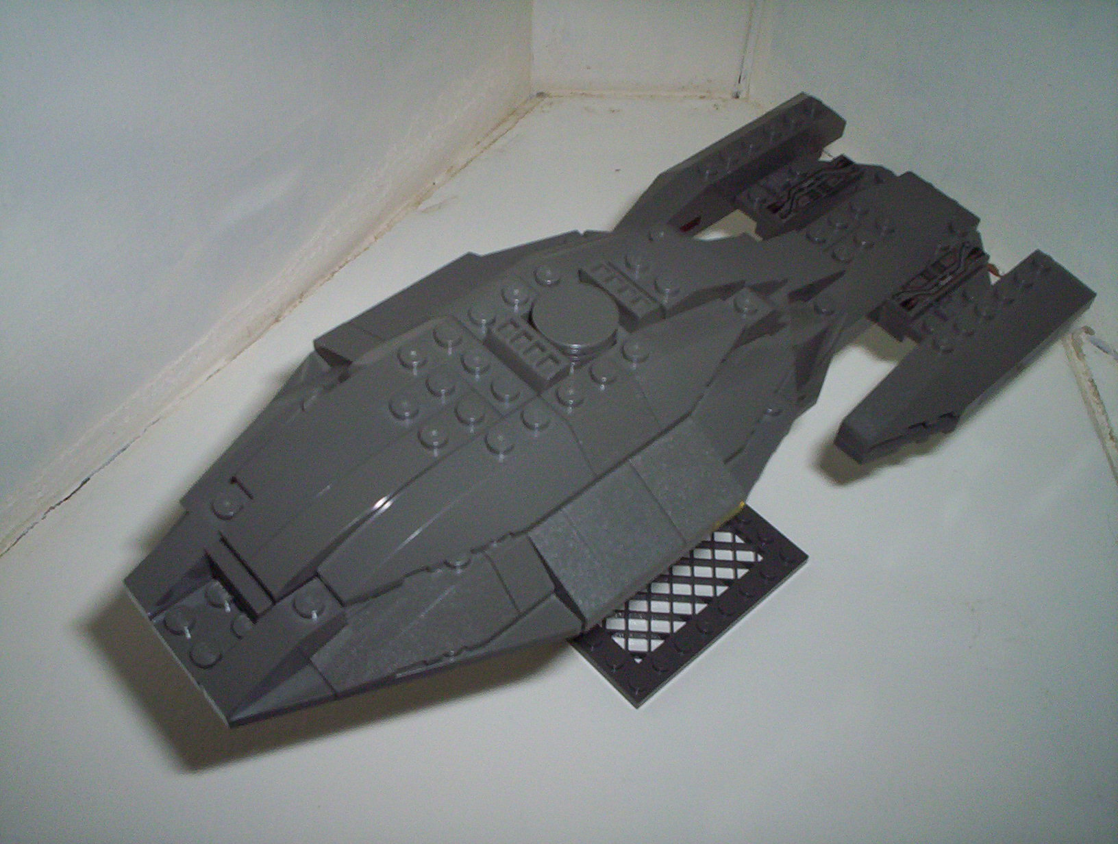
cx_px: 559
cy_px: 422
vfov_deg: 37.9
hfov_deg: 48.9
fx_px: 1230
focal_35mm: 38
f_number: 4.5
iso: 140
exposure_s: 1/60
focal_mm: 4.99
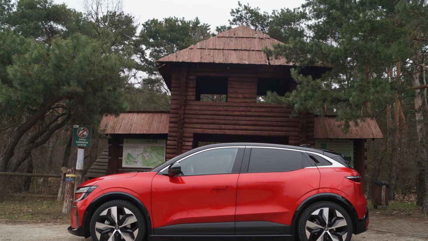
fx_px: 375
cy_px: 136
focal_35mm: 33
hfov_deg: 59.5
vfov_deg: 35.6
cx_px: 223
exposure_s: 1/80
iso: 100
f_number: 4.5
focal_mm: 20
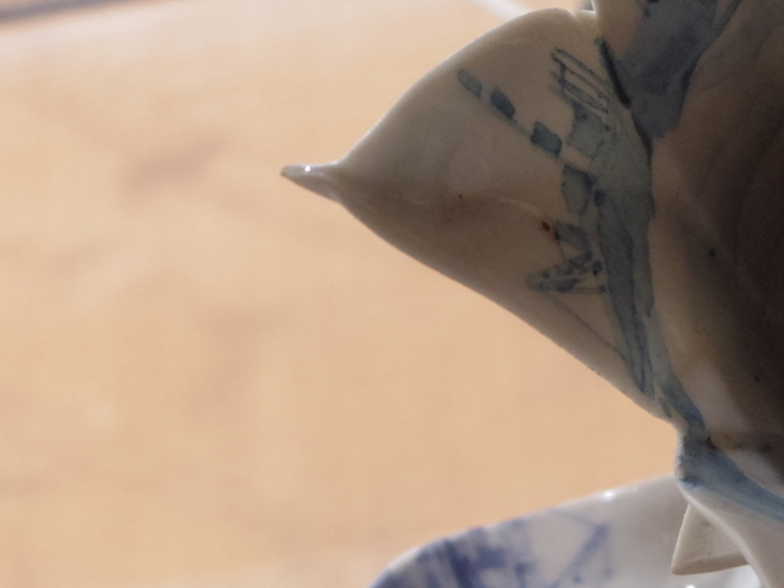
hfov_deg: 19.0
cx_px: 823
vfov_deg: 14.8
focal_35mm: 100
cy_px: 230
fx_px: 2265
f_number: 3.2
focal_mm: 8
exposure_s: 1/60
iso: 640
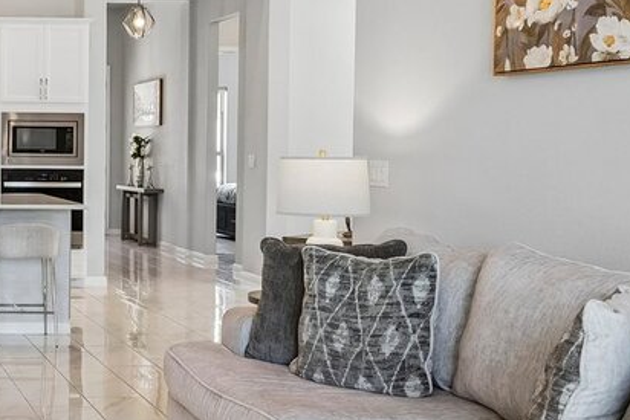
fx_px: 1033
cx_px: -141
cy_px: 151
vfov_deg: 22.9
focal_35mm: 59
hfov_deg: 29.0
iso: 800
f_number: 8
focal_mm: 15
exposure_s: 1/50
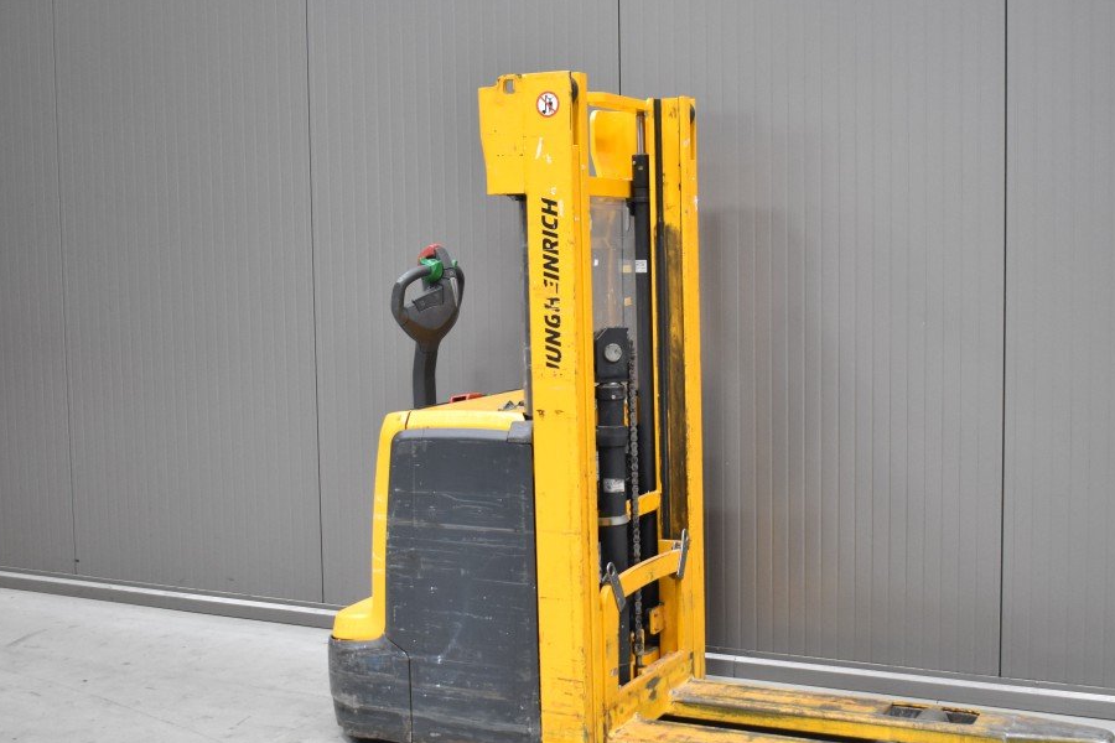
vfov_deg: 28.1
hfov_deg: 41.0
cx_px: 626
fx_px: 1487
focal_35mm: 48
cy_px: 390
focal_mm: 24
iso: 1600
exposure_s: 1/60
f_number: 4
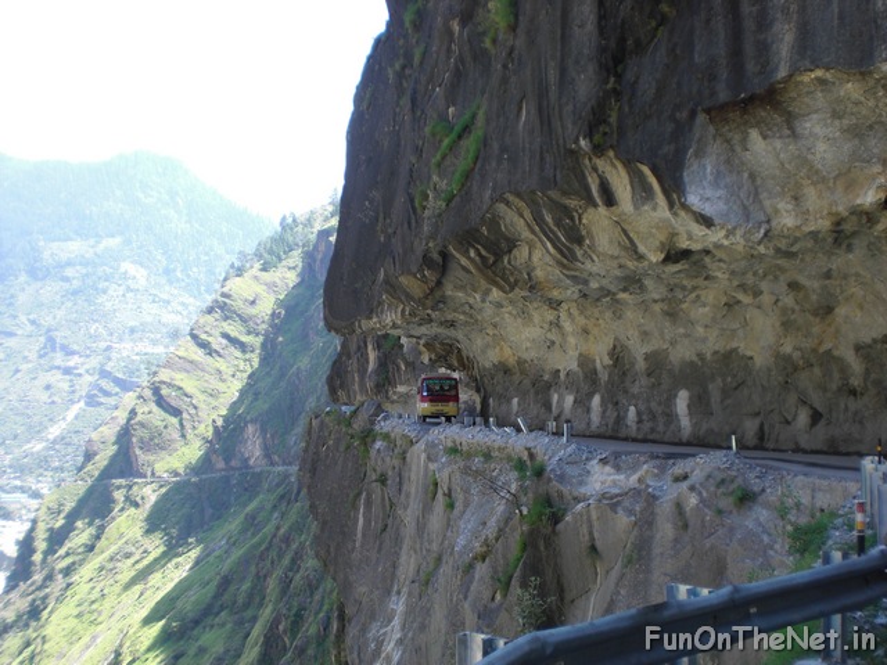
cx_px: 444
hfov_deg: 49.0
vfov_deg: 37.7
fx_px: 974
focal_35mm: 38
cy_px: 332
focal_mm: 6.3
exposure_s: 1/160
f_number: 3.1
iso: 64
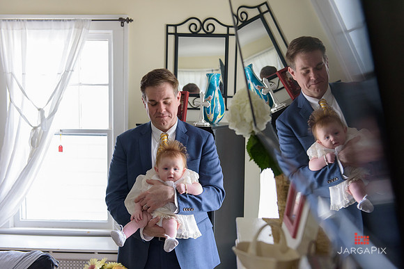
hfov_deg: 43.6
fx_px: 505
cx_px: 202
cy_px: 134
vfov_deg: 29.9
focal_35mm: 45
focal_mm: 45
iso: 1600
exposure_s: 1/125
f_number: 3.2
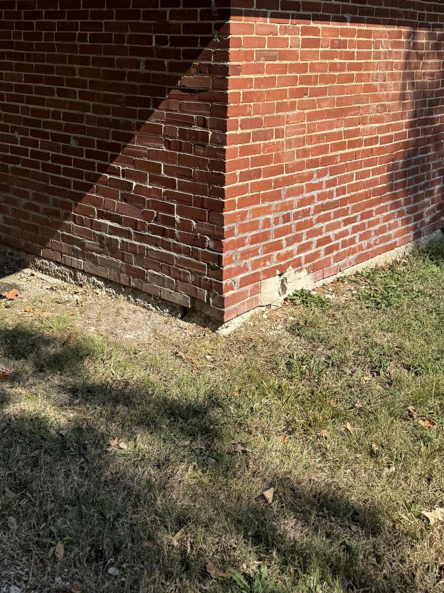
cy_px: 94
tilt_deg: -2.8
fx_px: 718
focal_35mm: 42
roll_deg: -1.3
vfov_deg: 42.2
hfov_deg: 34.1
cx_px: 162
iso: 80
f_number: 1.78
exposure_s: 1/3096
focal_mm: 6.76
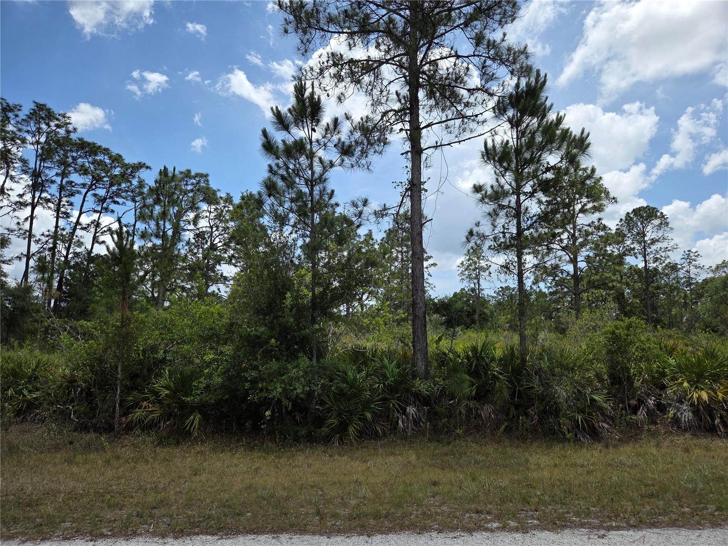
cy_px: 273
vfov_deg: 58.9
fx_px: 484
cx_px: 364
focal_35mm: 23
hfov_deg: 73.9
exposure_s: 1/4663
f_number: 1.8
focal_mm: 5.4
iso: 80
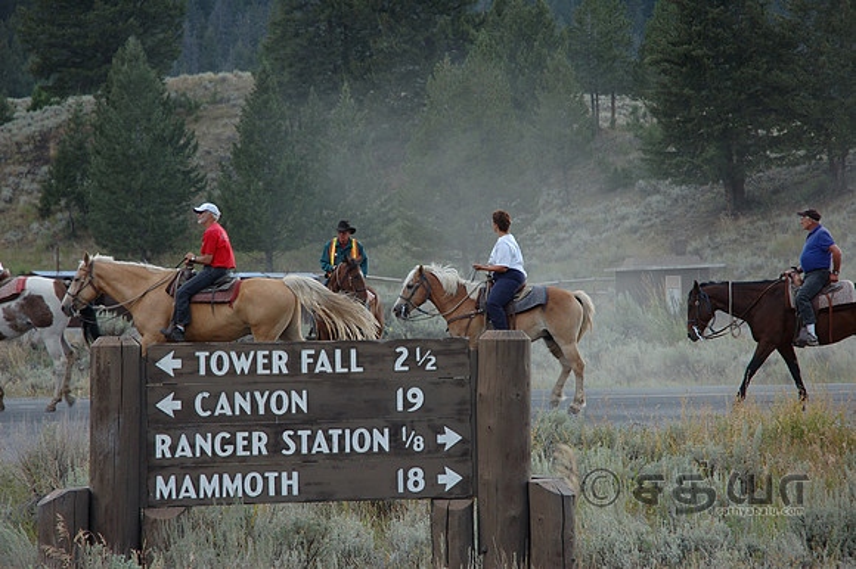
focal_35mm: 105
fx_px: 2495
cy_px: 284
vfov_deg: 13.0
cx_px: 428
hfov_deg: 19.5
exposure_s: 1/125
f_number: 5.6
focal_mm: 70
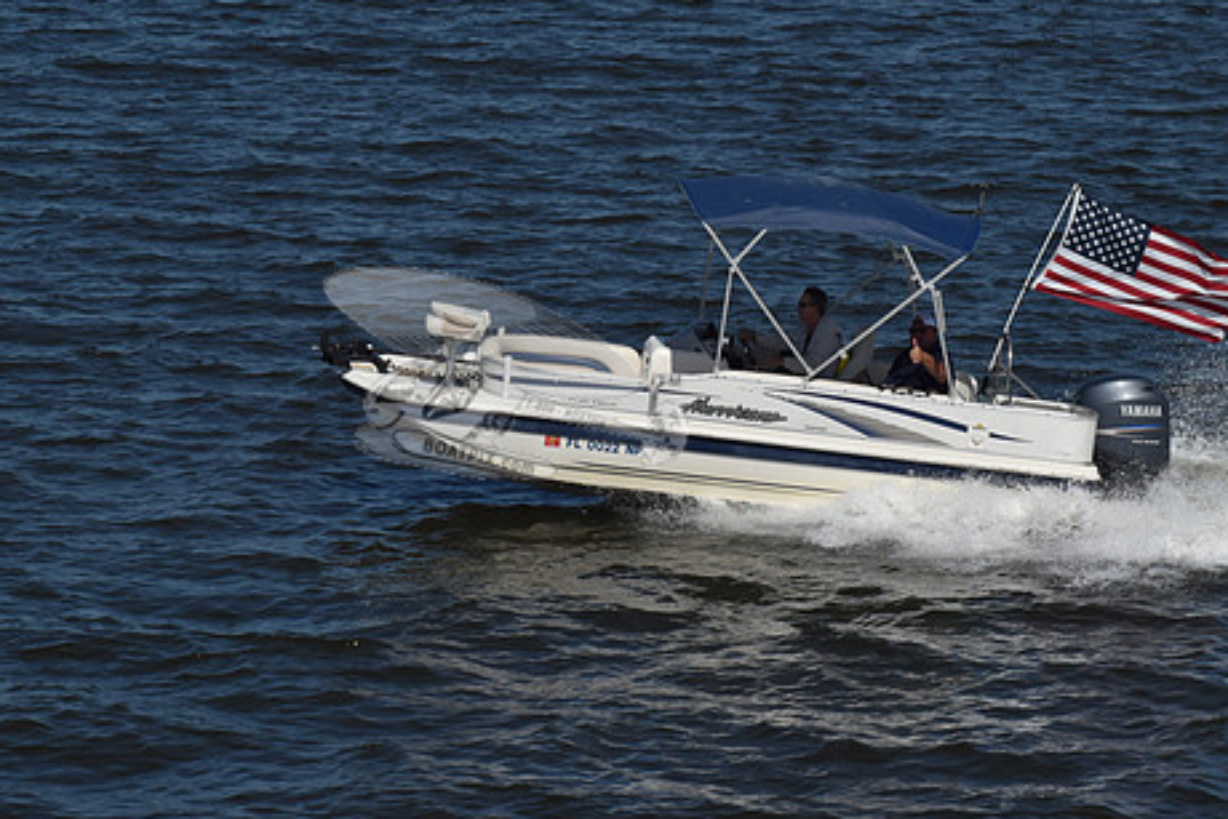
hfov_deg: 10.4
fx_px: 6777
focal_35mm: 199
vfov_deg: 6.9
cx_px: 515
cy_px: 372
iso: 400
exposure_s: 1/1000
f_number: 19
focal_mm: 105
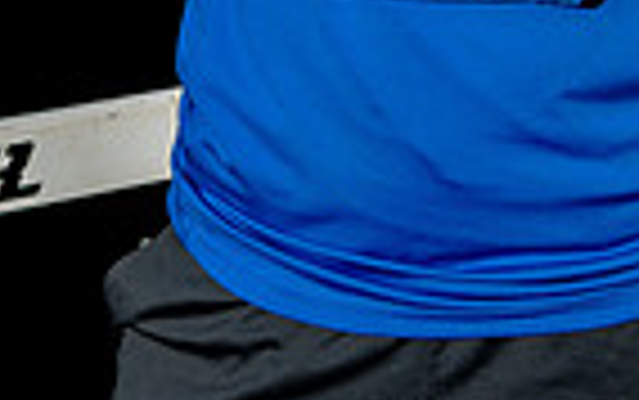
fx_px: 1969
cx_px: 454
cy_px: -535
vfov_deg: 10.2
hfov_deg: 18.3
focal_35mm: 113
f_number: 3.5
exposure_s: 1/200
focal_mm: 35
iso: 200
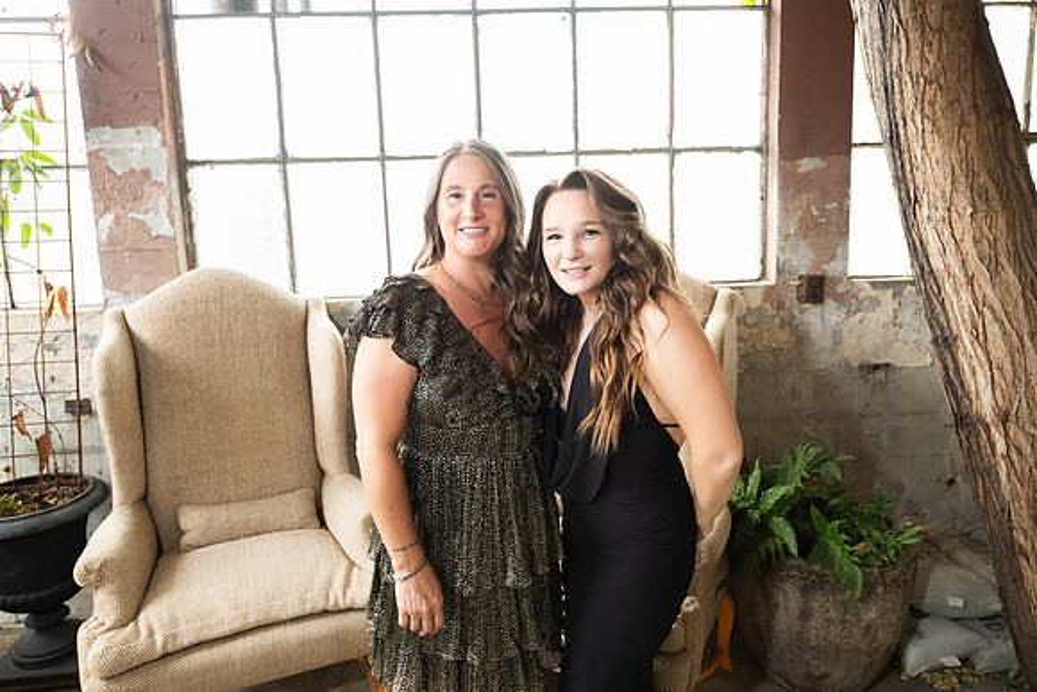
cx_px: 518
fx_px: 691
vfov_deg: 53.2
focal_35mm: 24
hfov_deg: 73.7
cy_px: 346
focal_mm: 24
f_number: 5
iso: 3200
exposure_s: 1/80
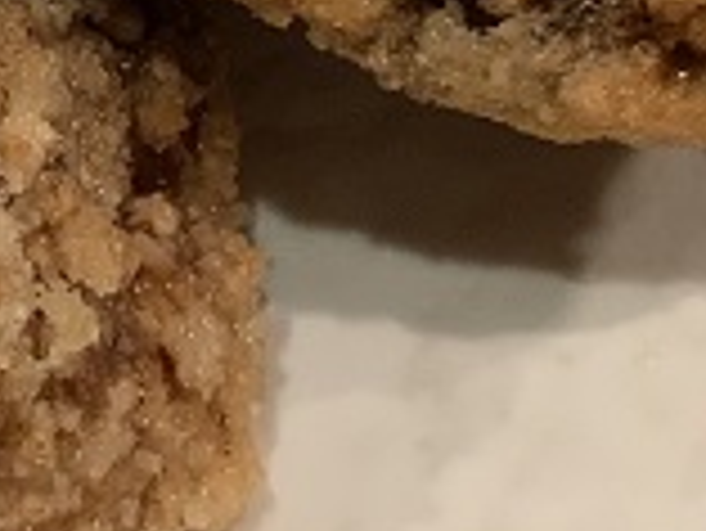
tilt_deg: -60.1
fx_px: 2429
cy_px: -356
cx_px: -153
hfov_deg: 15.9
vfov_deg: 11.7
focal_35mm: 119
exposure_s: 1/34
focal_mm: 4.25
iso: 400
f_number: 1.8
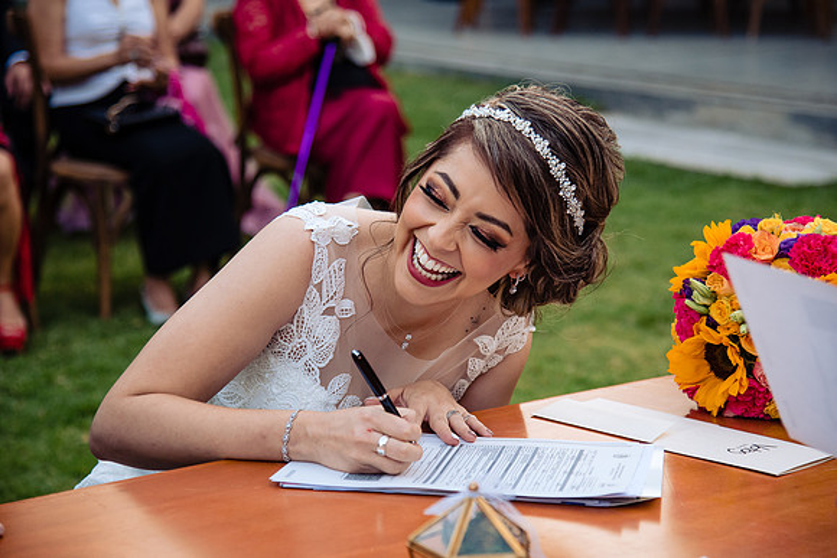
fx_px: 2181
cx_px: 423
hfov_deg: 21.7
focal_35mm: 94
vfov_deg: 14.6
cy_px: 277
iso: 800
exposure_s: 1/250
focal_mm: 85
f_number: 4.5
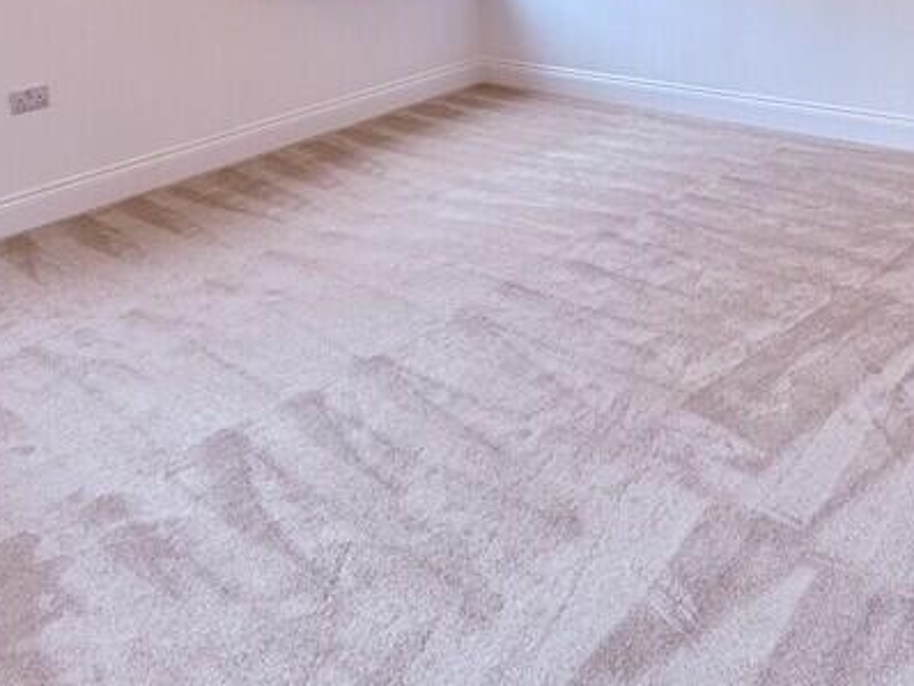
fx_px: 951
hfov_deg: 51.2
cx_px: 519
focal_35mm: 36
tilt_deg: -8.5
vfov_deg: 36.0
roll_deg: +0.0
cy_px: 7
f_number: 2.2
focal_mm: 2.22
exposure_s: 1/100
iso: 125
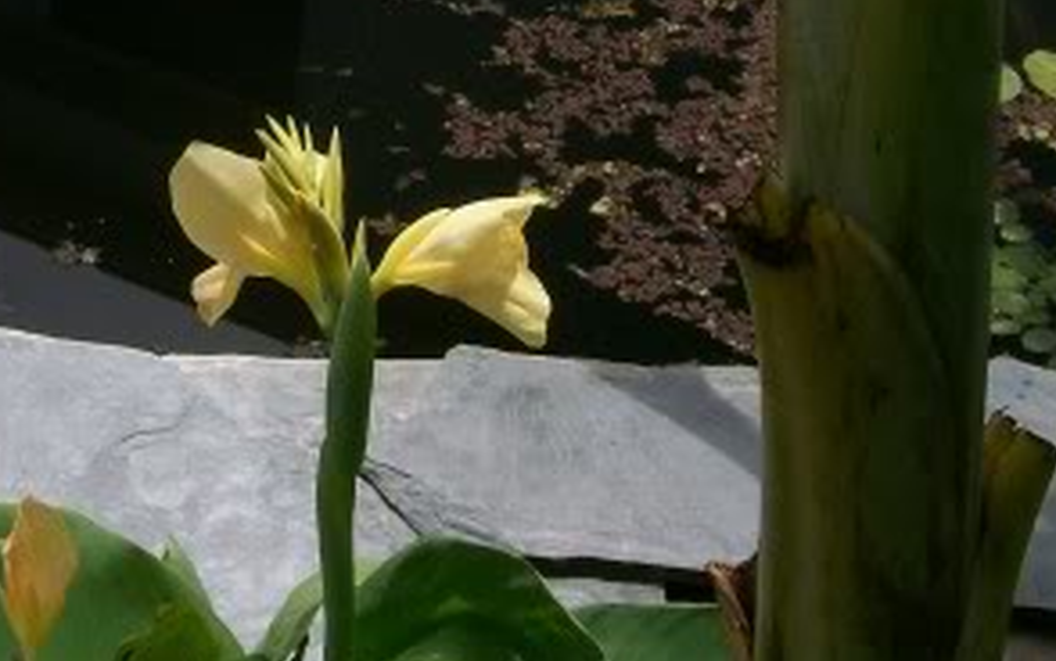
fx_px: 2390
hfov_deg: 24.3
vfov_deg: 15.4
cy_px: -43
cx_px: 122
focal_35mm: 83
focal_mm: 6
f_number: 4.8
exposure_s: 1/567
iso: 80
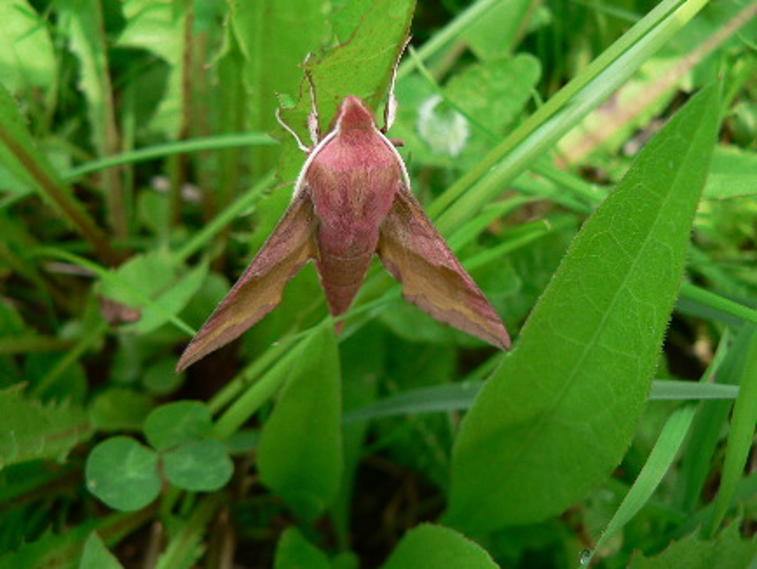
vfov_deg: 39.7
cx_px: 378
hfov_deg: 51.3
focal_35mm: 36
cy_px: 284
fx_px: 788
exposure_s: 1/125
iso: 80
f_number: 2.8
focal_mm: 6
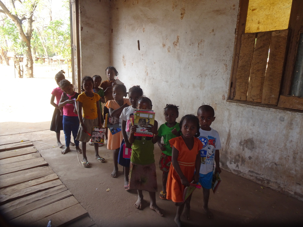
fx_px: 210
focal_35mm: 24
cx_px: 152
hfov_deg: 71.6
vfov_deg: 56.8
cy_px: 114
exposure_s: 1/50
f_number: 3.5
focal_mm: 4.1
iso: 80
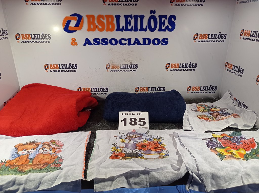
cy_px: 96
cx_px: 130
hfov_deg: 63.5
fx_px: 209
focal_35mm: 28
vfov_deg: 49.7
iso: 103
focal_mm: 4.7
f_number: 1.79
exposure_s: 1/123
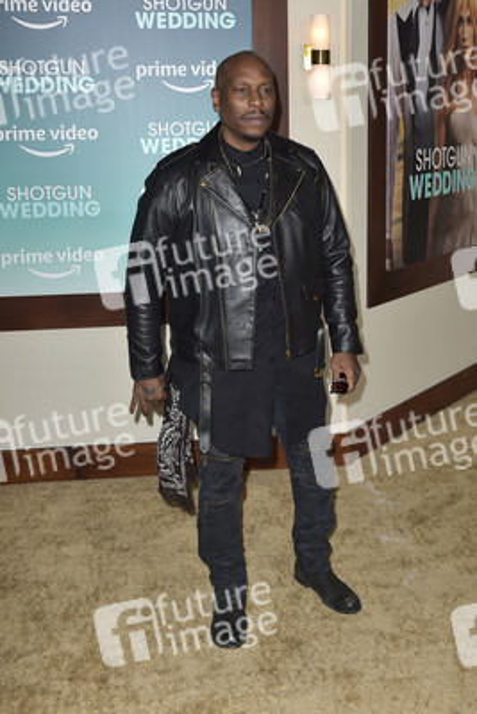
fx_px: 755
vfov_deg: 50.7
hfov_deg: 35.1
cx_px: 238
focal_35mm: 38
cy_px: 357
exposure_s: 1/250
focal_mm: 38
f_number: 6.3
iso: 400
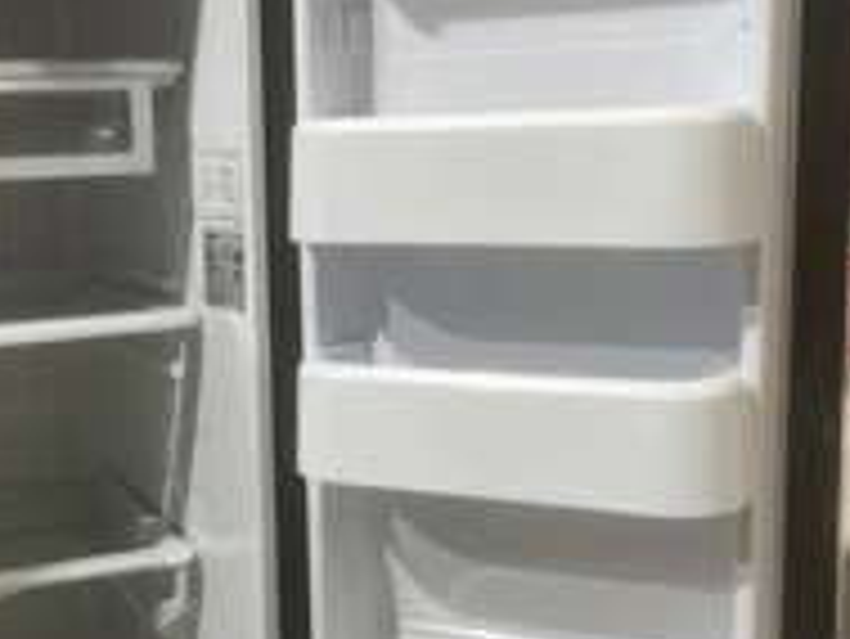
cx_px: 198
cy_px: 369
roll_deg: +2.4
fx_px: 1351
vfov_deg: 26.6
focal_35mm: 55
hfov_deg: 34.1
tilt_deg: -10.7
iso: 80
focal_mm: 5.1
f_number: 1.6
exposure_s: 1/60
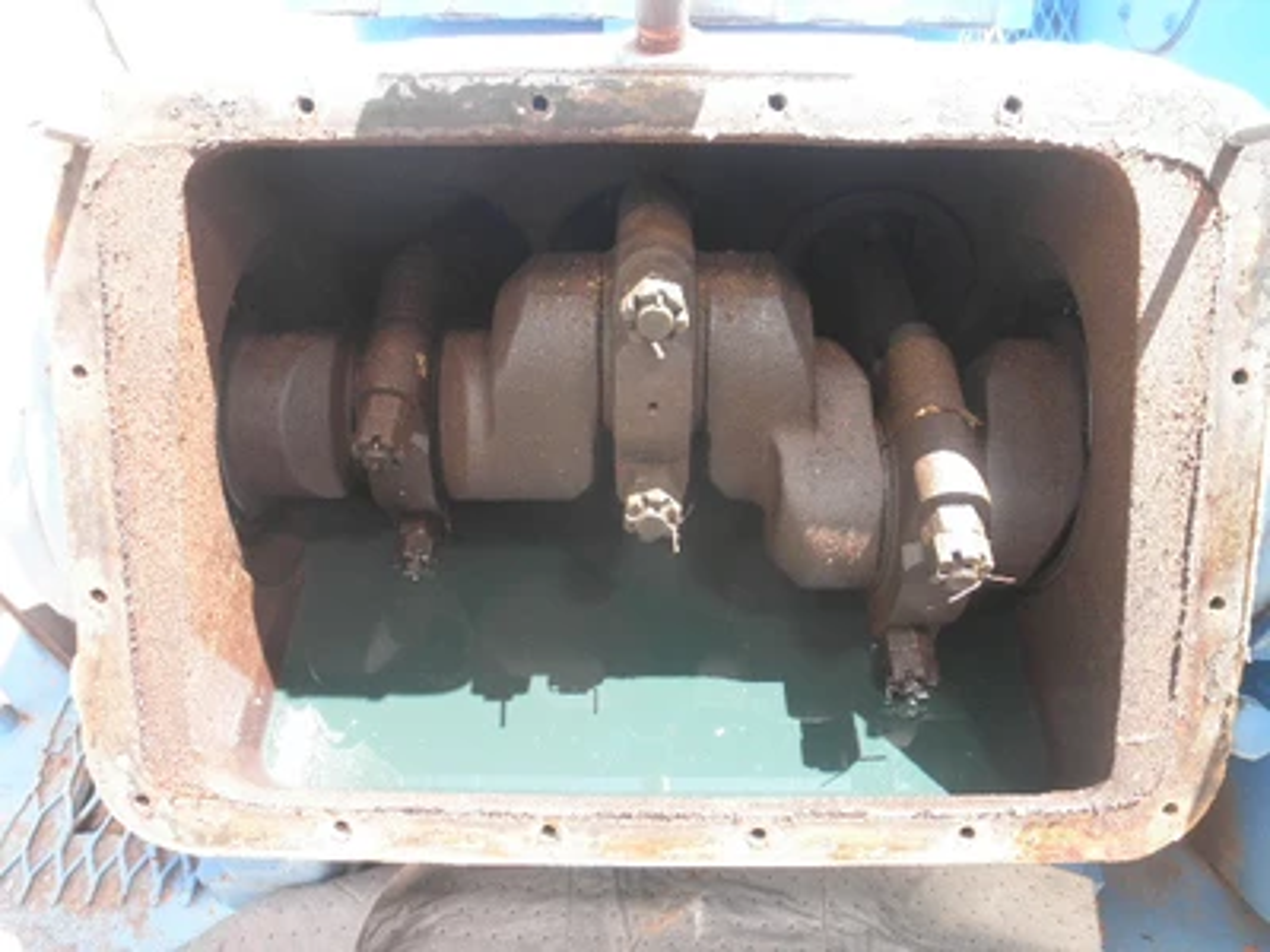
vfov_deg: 49.7
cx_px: 635
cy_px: 476
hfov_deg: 63.4
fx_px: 1027
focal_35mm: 28
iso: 64
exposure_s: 1/80
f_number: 3
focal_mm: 5
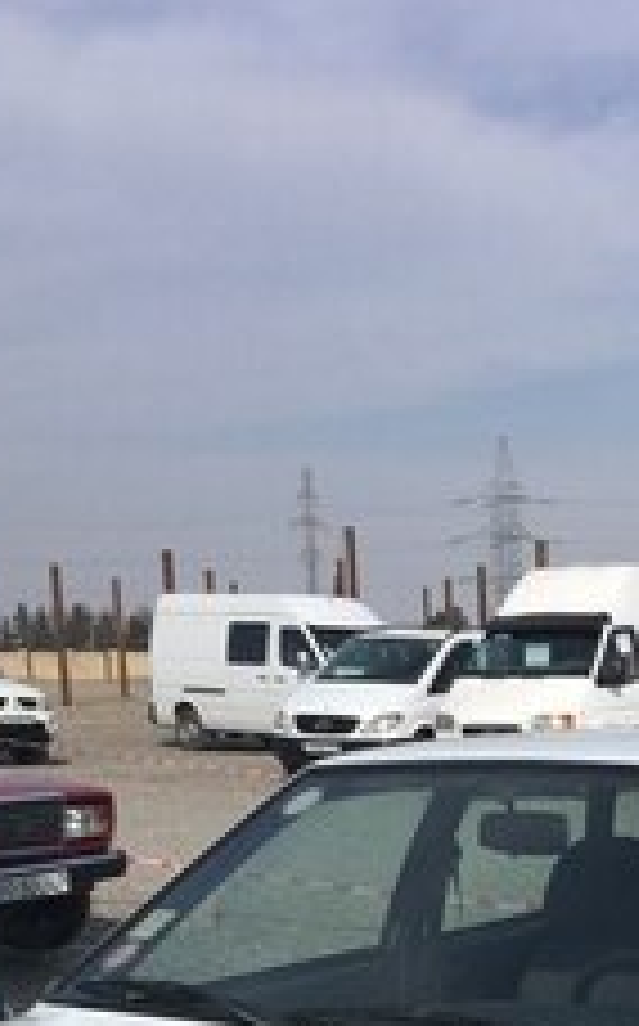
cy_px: 1089
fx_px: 1872
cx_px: 702
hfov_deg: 18.6
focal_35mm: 67
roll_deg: +0.6
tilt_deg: -14.6
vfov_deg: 28.3
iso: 25
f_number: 2.2
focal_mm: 4.15
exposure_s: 1/2959
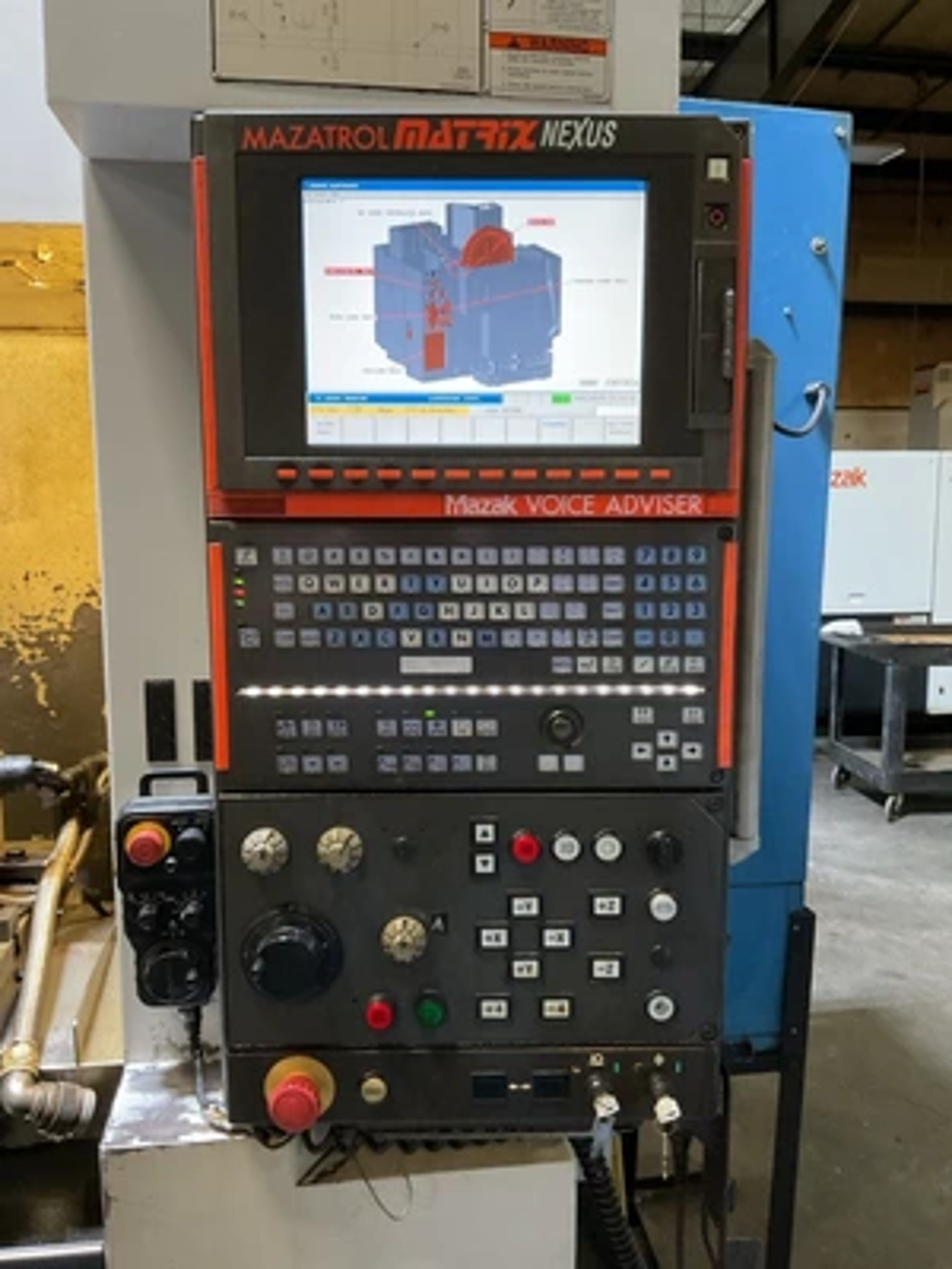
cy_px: 634
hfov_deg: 48.2
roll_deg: -2.3
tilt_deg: -8.7
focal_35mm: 29
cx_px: 476
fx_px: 1063
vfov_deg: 61.7
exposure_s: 1/30
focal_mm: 3
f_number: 1.8
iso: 250
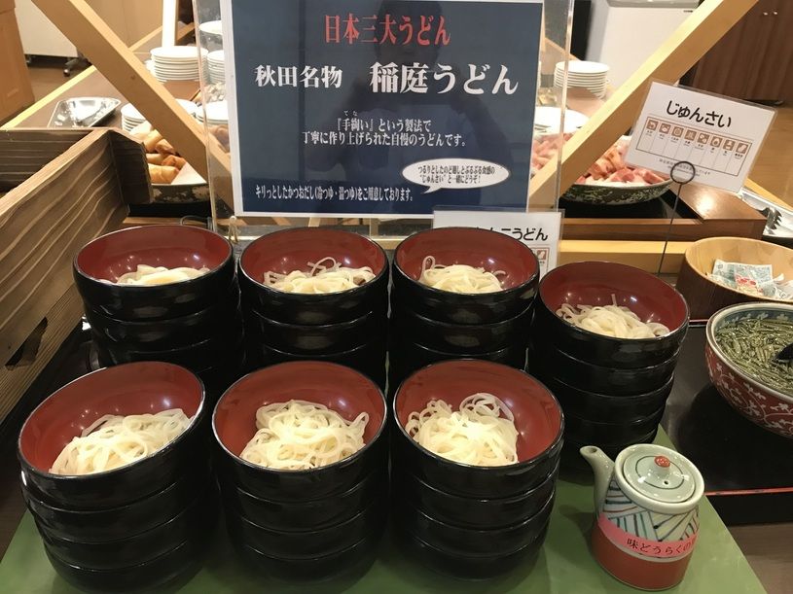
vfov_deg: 49.7
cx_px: 396
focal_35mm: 28
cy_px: 297
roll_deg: -1.8
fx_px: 641
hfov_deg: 63.5
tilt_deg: -29.9
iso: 80
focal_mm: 3.99
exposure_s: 1/17
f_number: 1.8
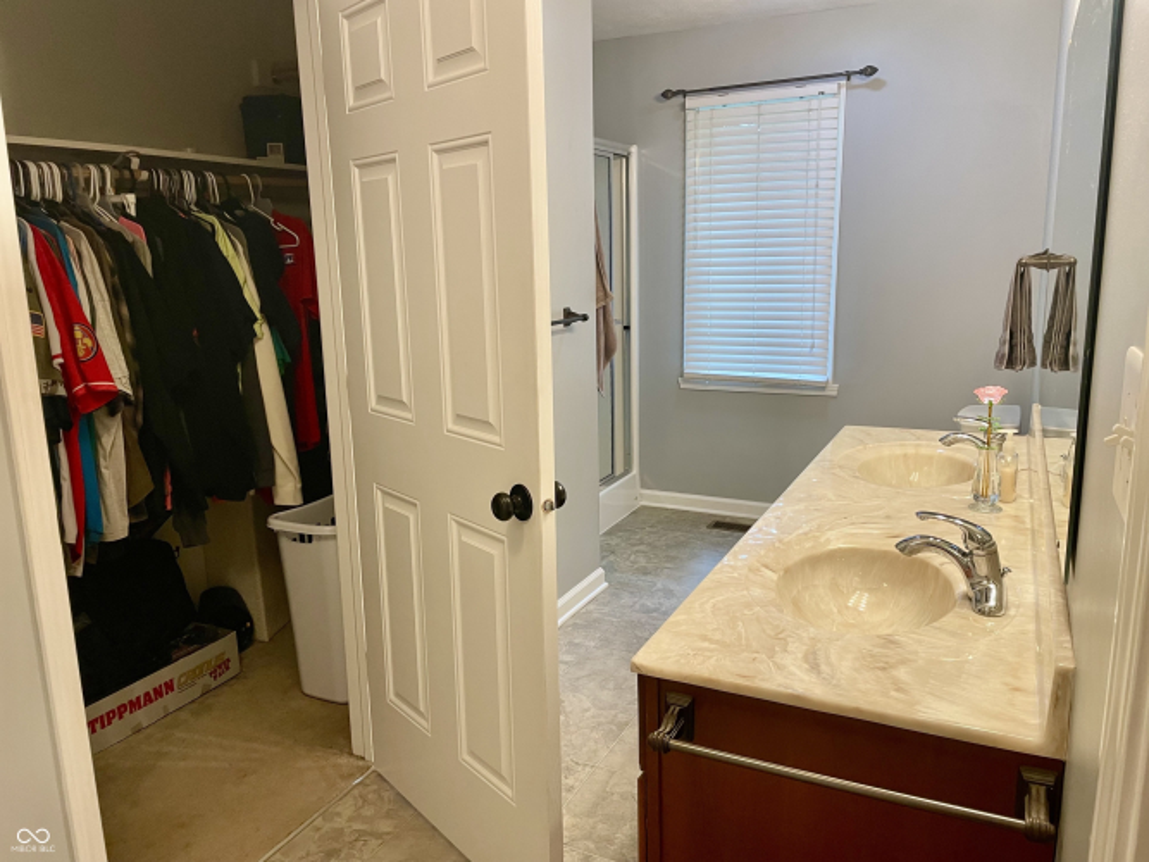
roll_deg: +1.0
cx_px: 574
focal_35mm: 26
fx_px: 863
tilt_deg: -11.4
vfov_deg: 53.0
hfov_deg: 67.3
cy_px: 431
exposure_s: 1/60
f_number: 1.6
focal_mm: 4.2
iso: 100
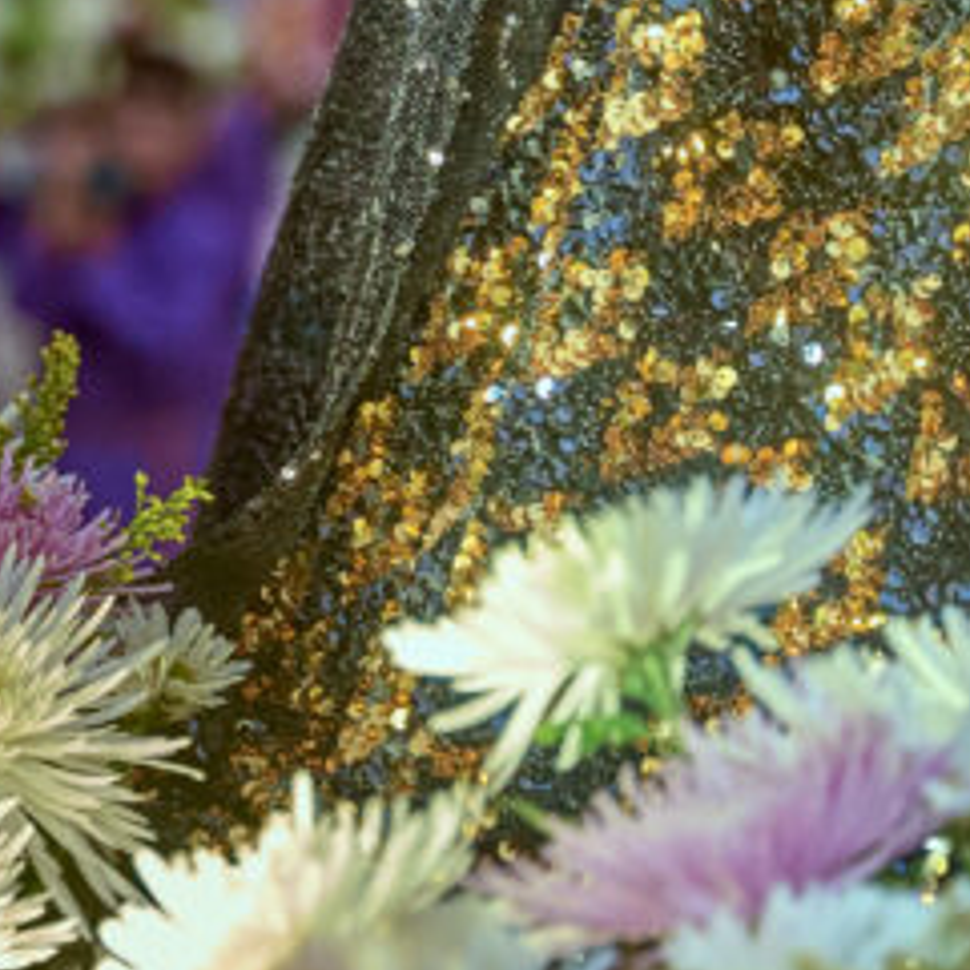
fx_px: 6262
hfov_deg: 8.8
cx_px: -93
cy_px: -352
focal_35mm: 198
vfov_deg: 8.7
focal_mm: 54.7
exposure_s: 1/250
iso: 2000
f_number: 2.8
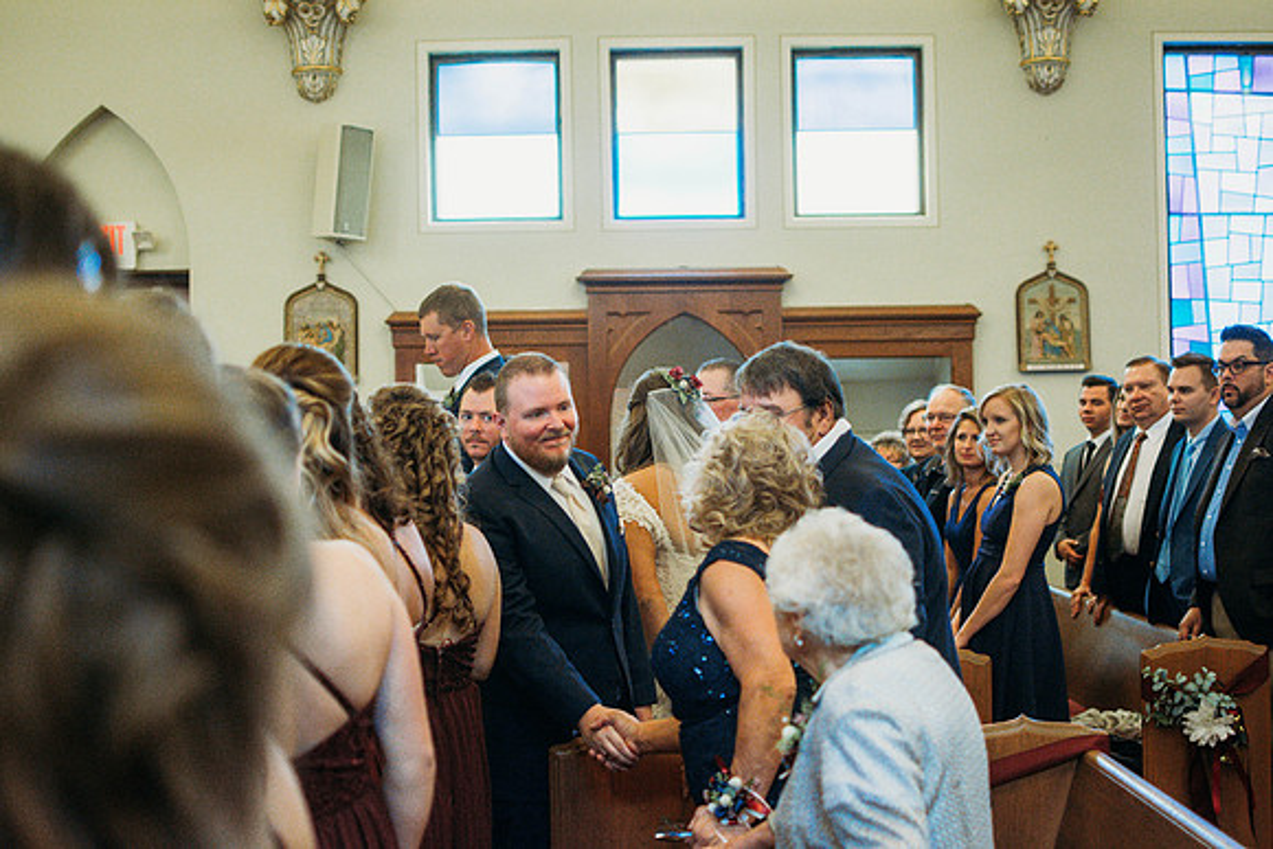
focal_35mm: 52
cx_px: 636
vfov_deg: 25.8
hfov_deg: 37.8
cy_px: 424
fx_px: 1857
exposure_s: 1/640
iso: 500
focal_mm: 35
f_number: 1.8
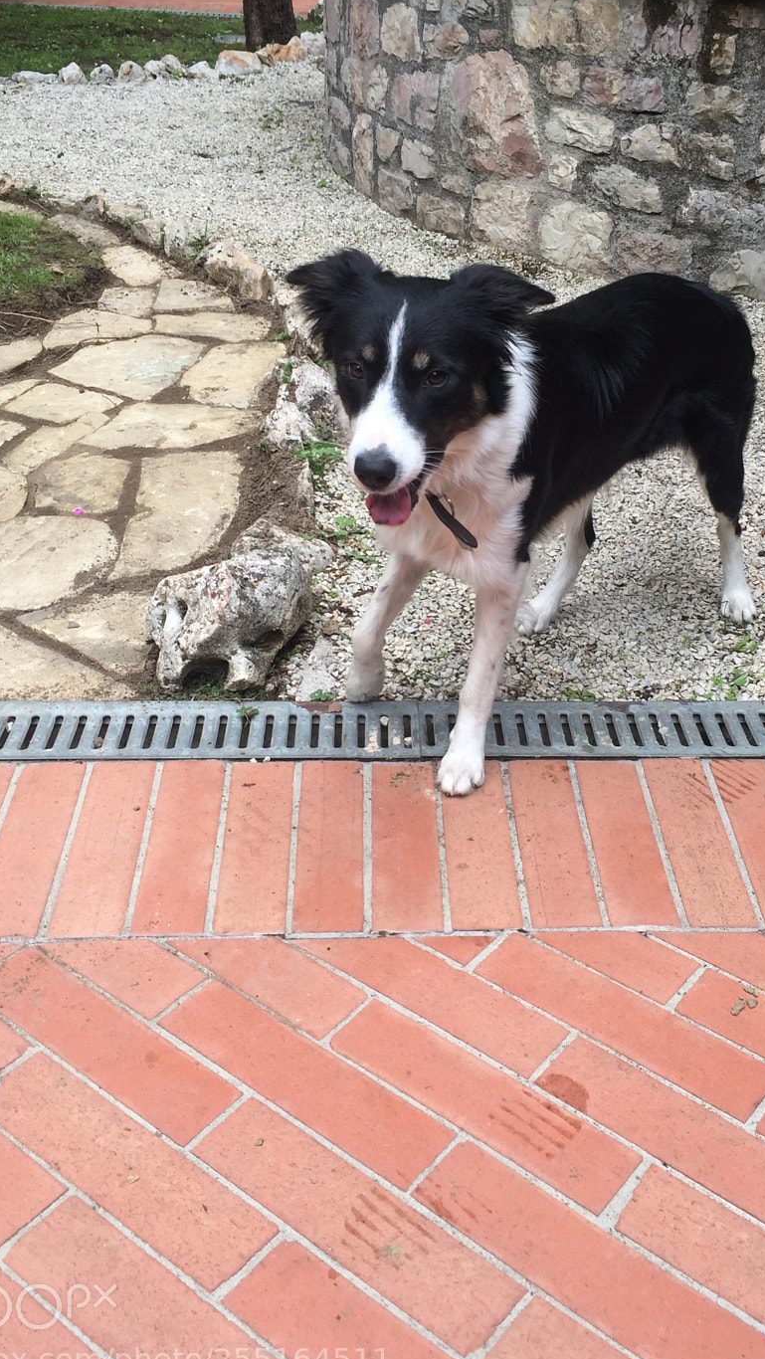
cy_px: 642
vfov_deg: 54.0
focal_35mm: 37
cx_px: 467
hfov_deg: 31.9
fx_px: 1333
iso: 32
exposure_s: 1/403
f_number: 2.2
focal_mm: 4.15
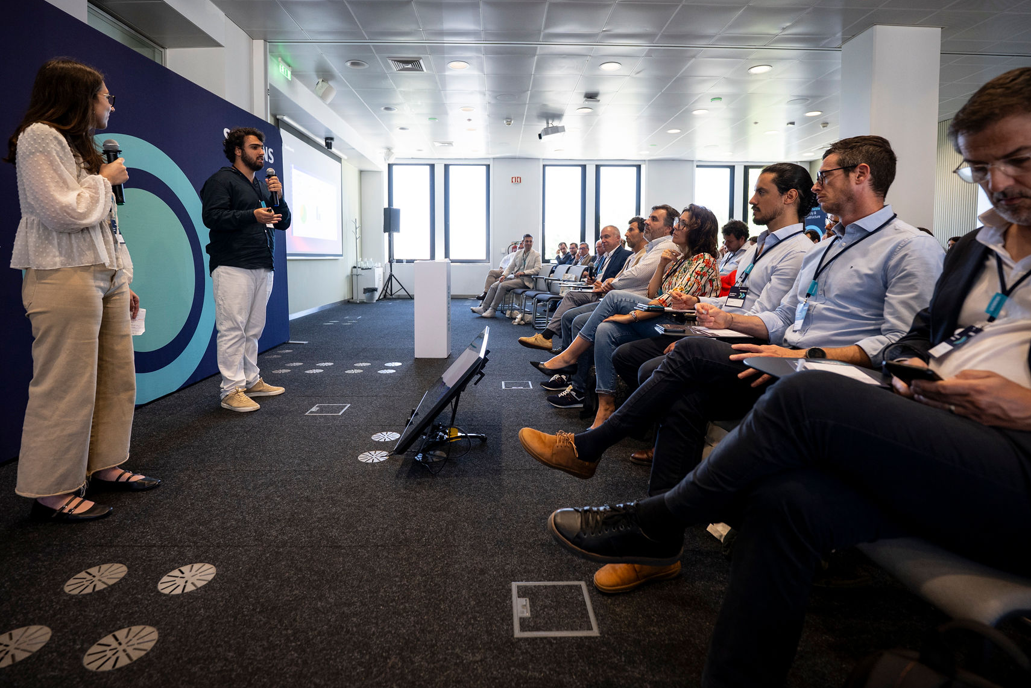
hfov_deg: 90.0
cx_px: 506
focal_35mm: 18
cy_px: 288
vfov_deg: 67.0
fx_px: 515
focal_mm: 15
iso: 800
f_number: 3.2
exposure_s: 1/160
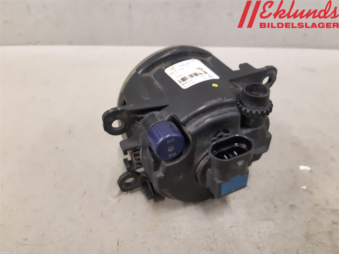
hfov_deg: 67.3
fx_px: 255
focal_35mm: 26
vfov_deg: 53.1
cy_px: 127
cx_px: 170
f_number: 1.7
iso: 250
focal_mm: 3.93
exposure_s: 1/50
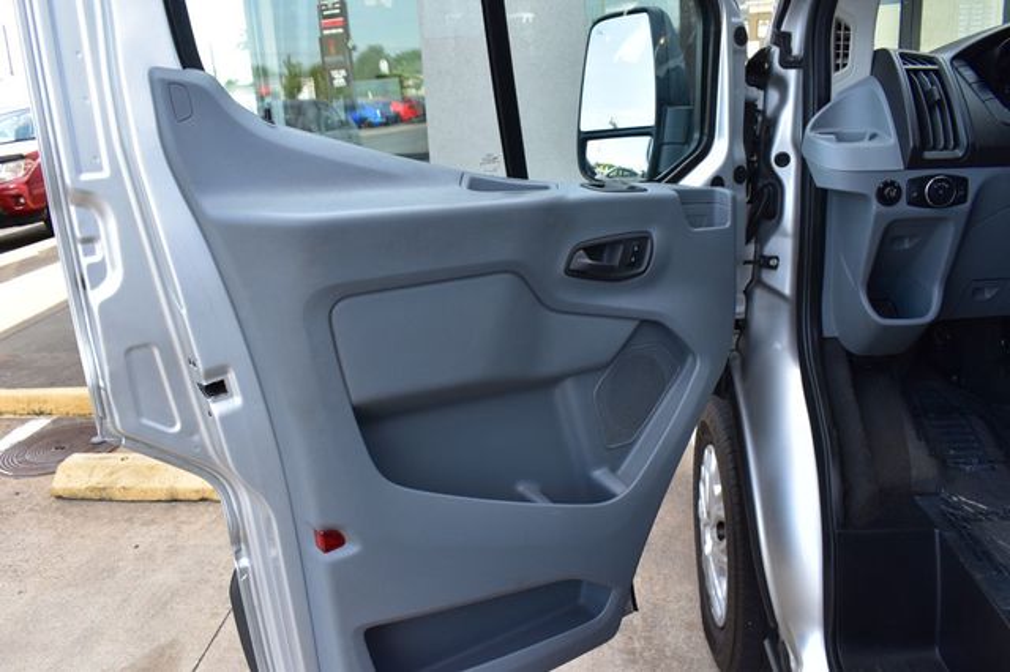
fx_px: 757
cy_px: 336
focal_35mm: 27
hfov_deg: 67.4
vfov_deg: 47.9
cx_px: 505
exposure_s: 1/125
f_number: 9
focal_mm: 18
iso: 400
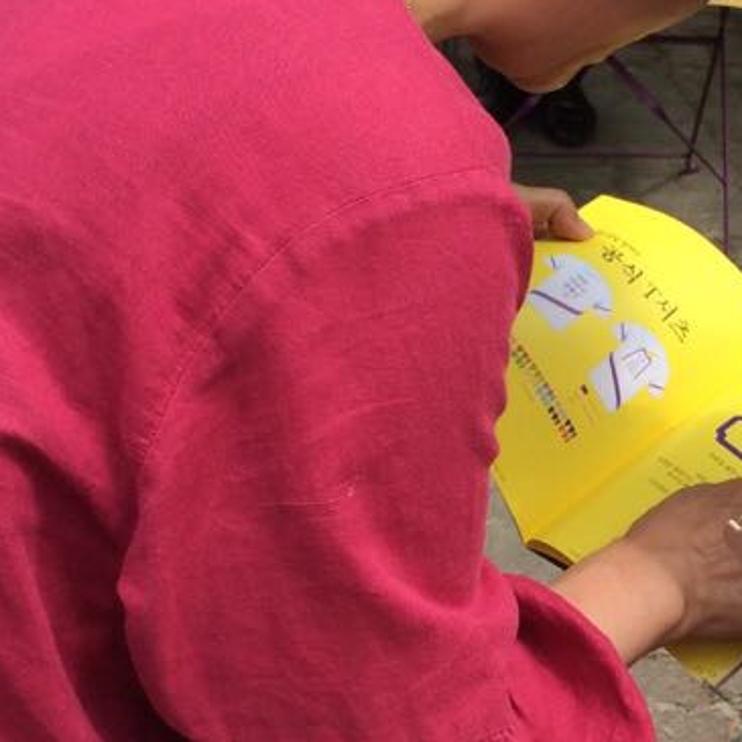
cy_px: 547
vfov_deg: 19.2
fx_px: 2183
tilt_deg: -34.7
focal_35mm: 90
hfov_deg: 18.9
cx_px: 697
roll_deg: -2.8
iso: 32
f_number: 2.2
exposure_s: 1/1368
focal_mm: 4.15
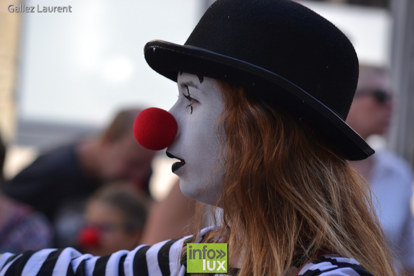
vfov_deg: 8.2
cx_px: 207
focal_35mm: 168
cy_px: 138
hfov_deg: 12.2
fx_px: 1932
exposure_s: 1/200
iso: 100
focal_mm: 112
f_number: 5
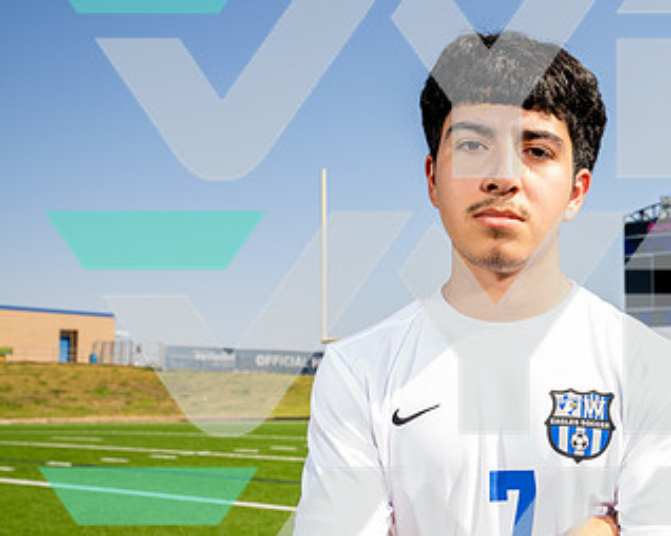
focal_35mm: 48
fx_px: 953
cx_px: 582
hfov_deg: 36.8
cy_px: 324
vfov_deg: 31.3
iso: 50
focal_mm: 28
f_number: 7.1
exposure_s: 1/125
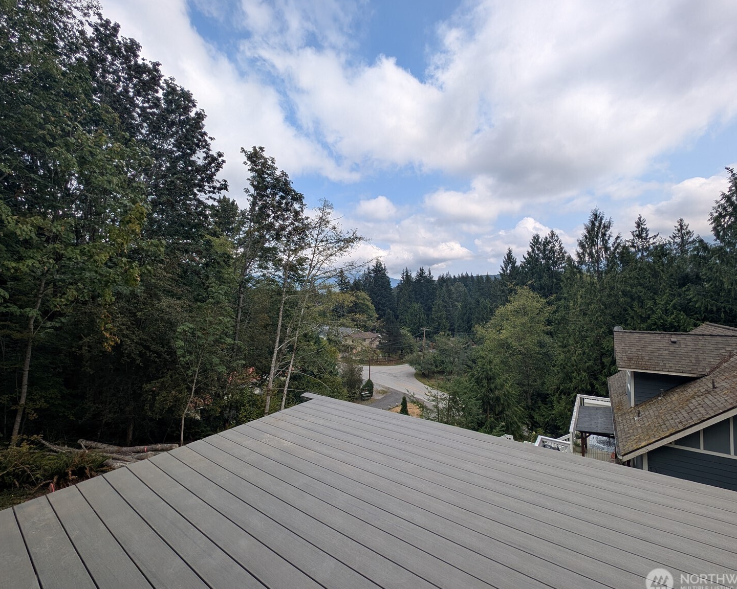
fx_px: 284
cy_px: 296
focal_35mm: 13
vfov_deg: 92.2
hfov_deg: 104.8
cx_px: 370
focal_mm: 2.23
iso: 41
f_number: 1.95
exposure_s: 1/1587
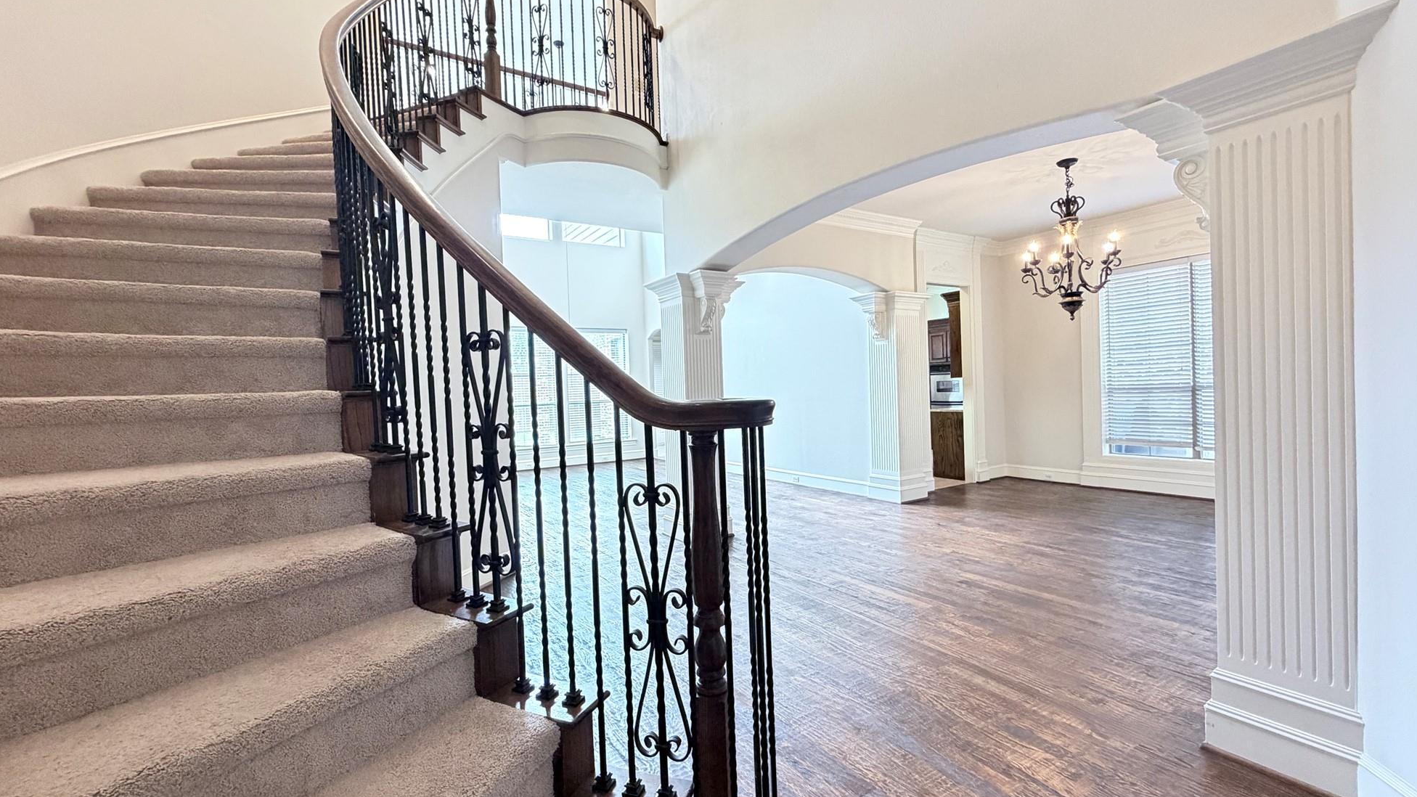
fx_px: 601
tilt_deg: -2.2
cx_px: 695
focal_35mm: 16
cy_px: 398
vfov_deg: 67.1
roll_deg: +2.5
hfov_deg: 99.4
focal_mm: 2.22
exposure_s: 1/60
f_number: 2.2
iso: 500
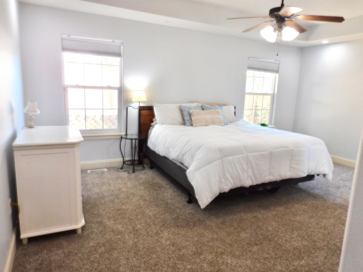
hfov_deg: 71.6
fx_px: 252
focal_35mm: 24
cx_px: 182
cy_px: 136
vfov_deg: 56.8
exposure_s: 1/30
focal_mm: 4.3
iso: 160
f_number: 3.3
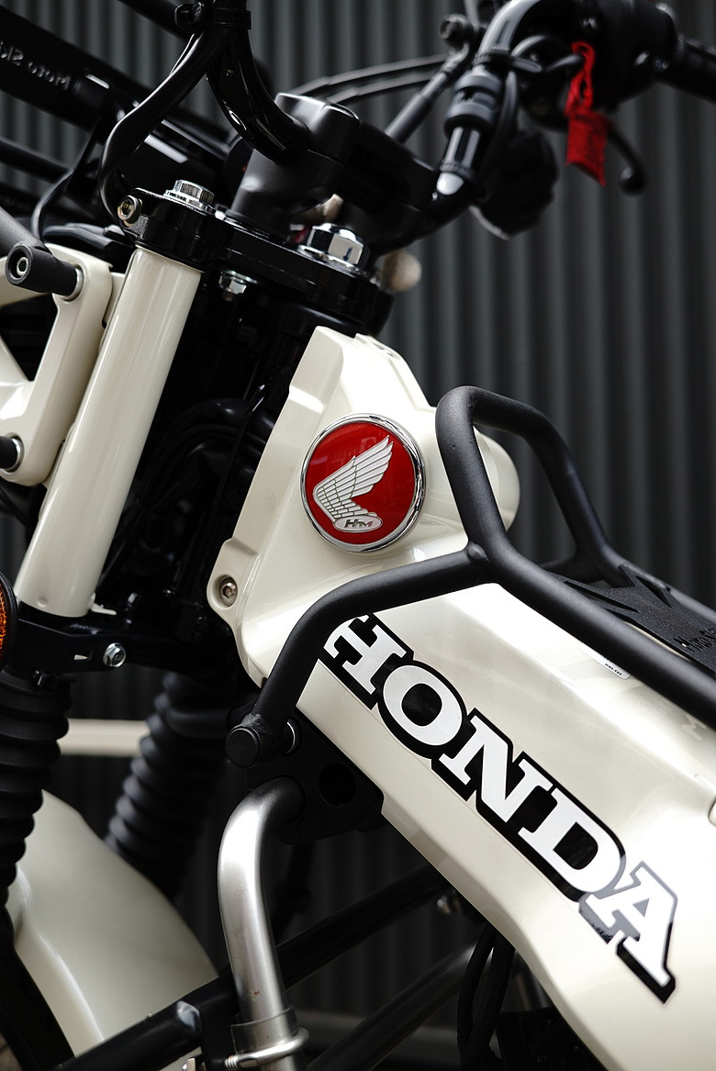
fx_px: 1042
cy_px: 536
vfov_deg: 54.4
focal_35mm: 35
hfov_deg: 37.9
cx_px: 358
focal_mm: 35
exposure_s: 1/200
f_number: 3.5
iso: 100
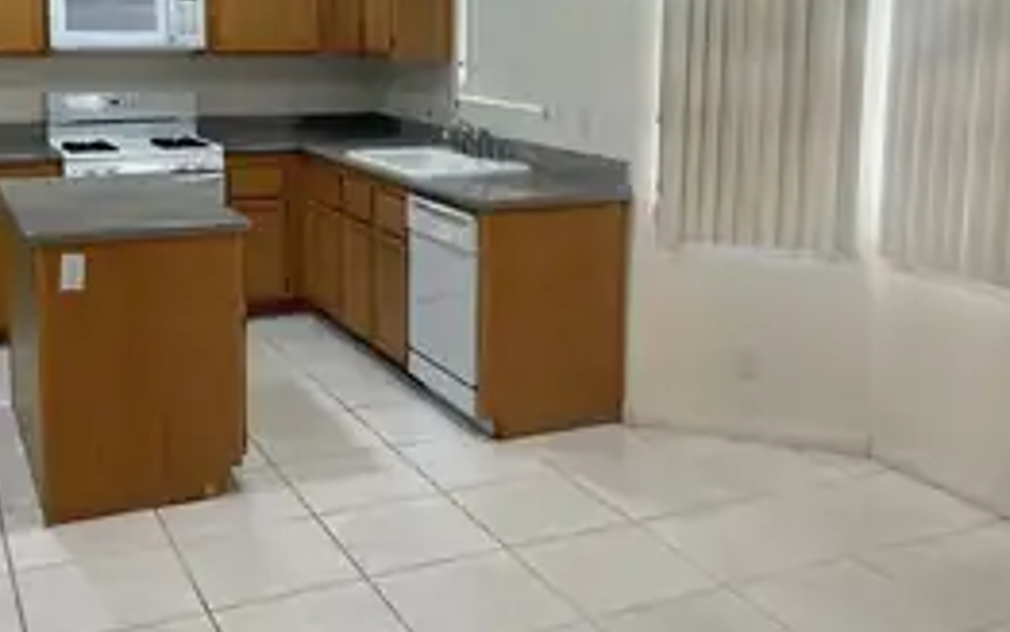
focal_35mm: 42
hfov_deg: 47.0
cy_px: 177
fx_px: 1157
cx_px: 432
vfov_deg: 30.2
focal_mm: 4.2
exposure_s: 1/60
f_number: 1.6
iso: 64
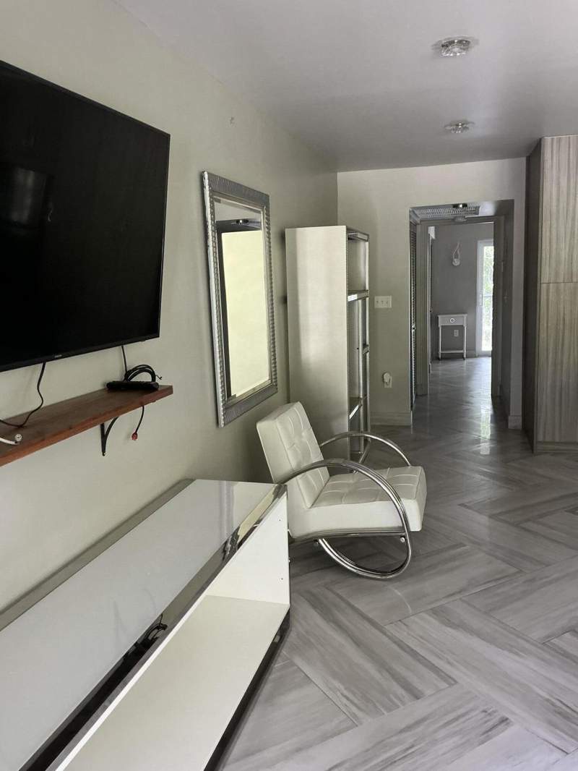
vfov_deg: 63.4
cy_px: 386
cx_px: 289
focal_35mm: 28
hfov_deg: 49.8
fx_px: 623
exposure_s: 1/60
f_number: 1.8
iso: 125
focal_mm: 3
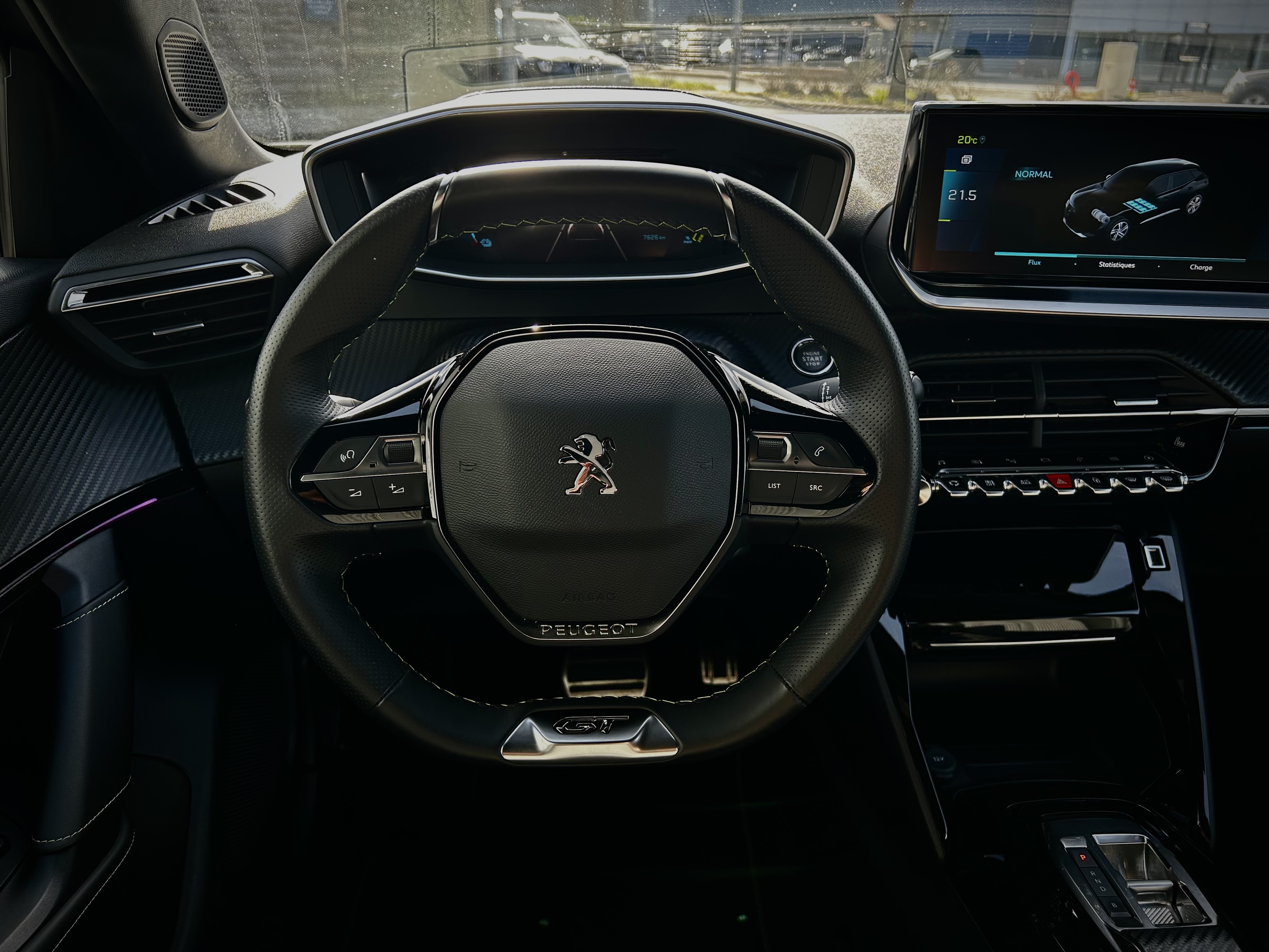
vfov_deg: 53.1
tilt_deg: -24.6
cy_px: 476
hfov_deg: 67.3
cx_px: 634
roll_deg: -1.1
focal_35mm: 26
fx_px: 953
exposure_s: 1/215
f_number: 1.5
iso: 50
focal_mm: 5.7
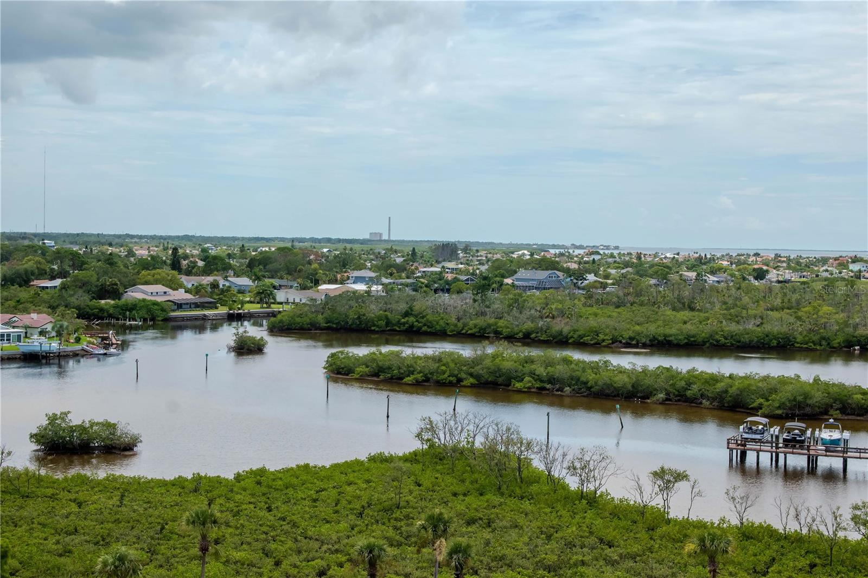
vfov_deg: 23.8
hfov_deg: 35.1
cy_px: 289
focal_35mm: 57
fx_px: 1374
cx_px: 434
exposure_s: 1/1600
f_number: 9
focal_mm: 38
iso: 1000
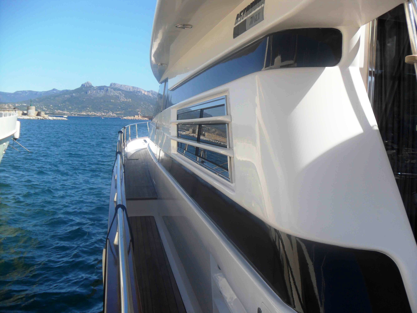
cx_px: 208
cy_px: 156
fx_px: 422
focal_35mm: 35
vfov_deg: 40.7
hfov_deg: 52.6
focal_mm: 6.3
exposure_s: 1/180
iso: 80
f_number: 7.6
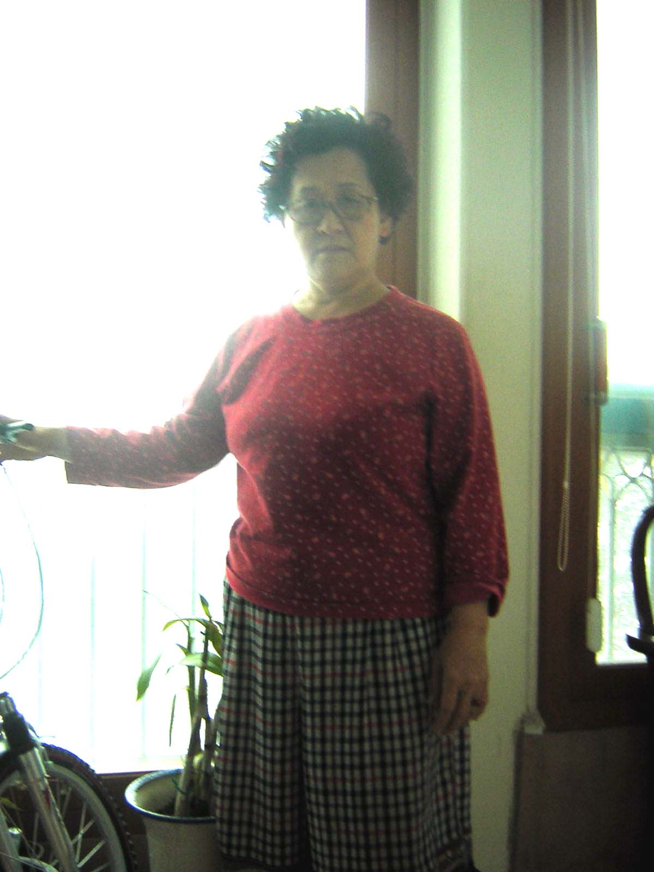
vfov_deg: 51.4
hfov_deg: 39.7
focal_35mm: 36
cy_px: 436
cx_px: 327
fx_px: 907
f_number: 2.6
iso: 100
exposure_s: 1/95.5
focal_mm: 4.7
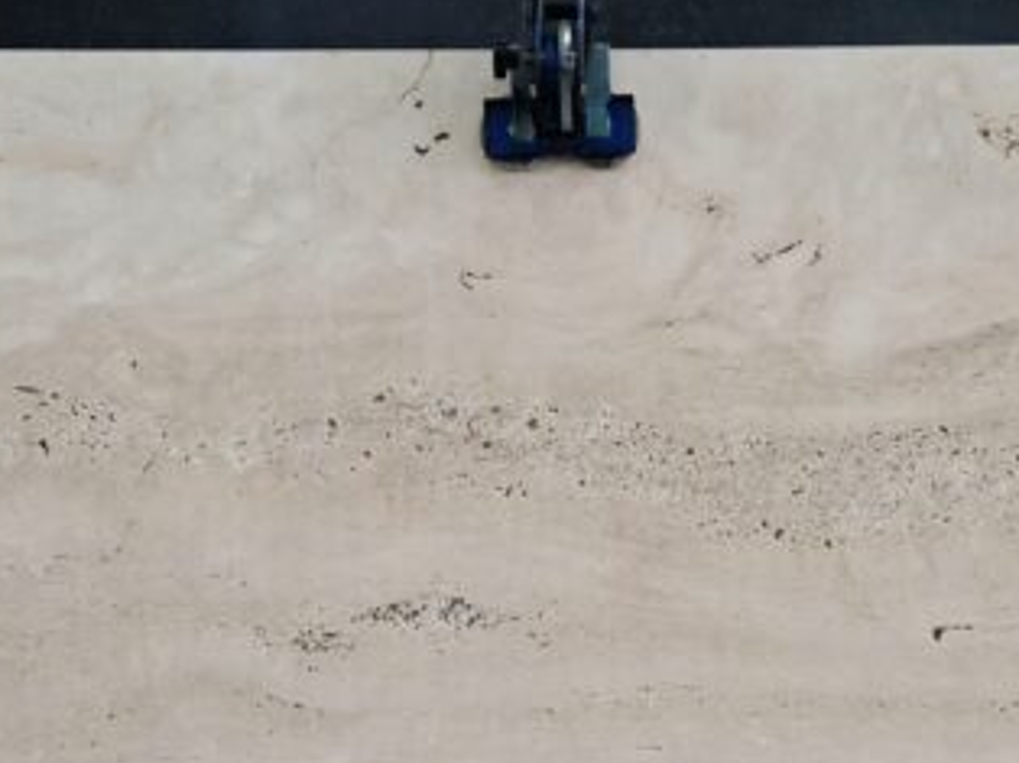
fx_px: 1294
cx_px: 571
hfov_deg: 42.9
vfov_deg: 32.3
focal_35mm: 44
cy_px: 555
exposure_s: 1/100
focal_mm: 5.4
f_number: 1.8
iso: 250
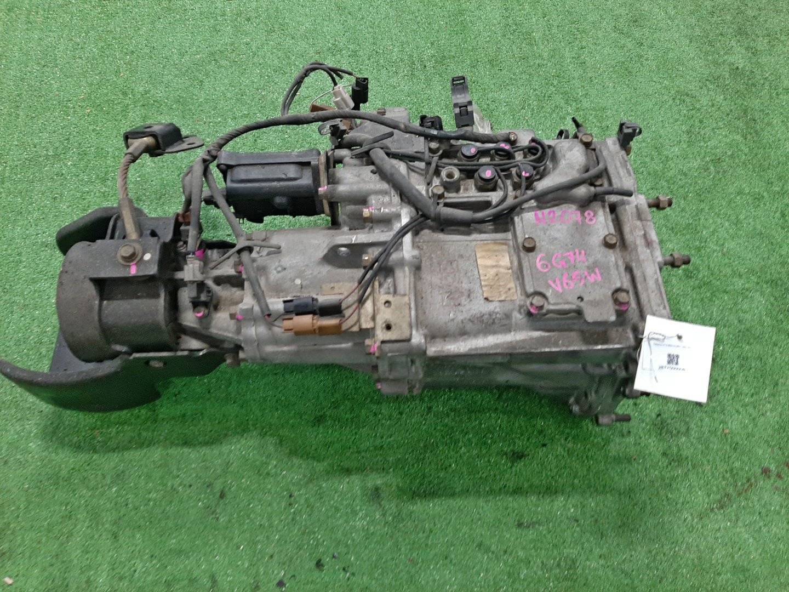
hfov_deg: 67.3
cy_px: 296
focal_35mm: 26
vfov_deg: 53.1
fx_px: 593
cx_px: 394
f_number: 1.7
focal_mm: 3.93
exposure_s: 1/33
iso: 181
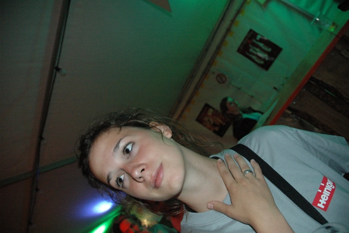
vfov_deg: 47.9
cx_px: 174
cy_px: 116
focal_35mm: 27
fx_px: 262
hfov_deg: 67.4
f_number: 4.5
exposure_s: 1/60
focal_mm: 18
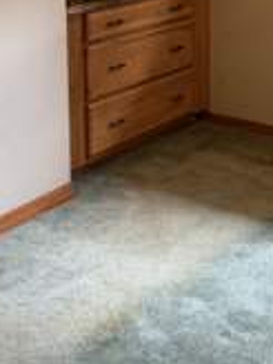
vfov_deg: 26.1
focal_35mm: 70
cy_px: -14
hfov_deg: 20.6
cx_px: 249
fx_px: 736
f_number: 1.78
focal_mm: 6.76
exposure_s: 1/60
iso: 160
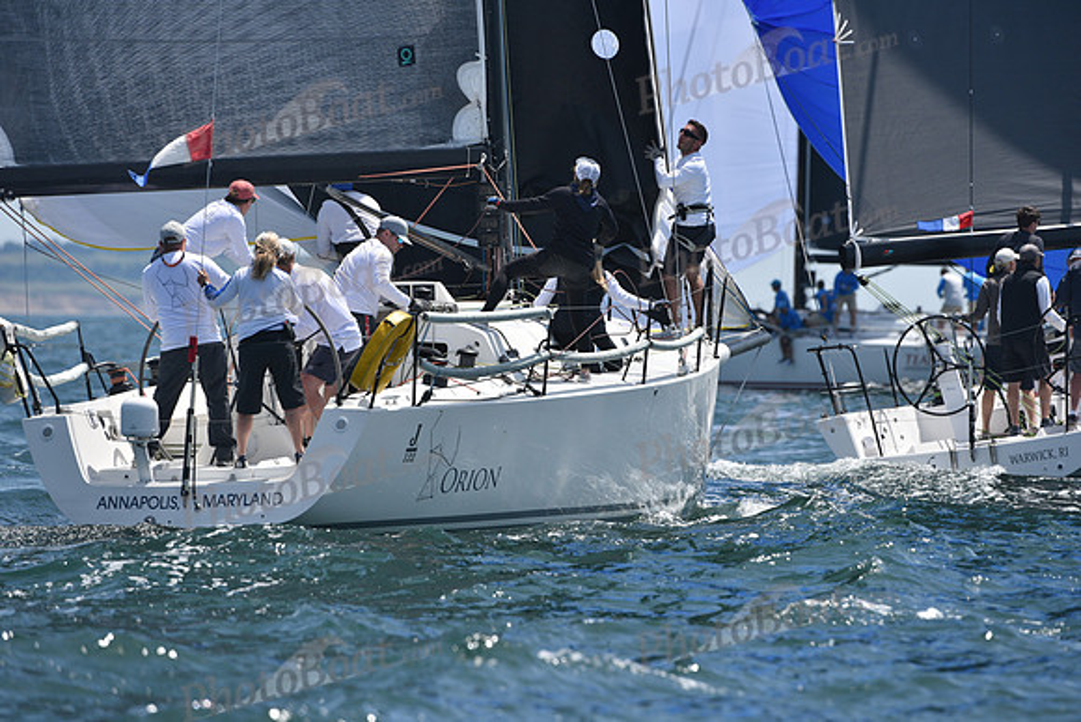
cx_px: 540
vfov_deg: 3.4
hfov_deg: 5.2
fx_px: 12013
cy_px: 361
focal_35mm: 400
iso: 320
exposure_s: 1/1600
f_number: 7.1
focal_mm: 400
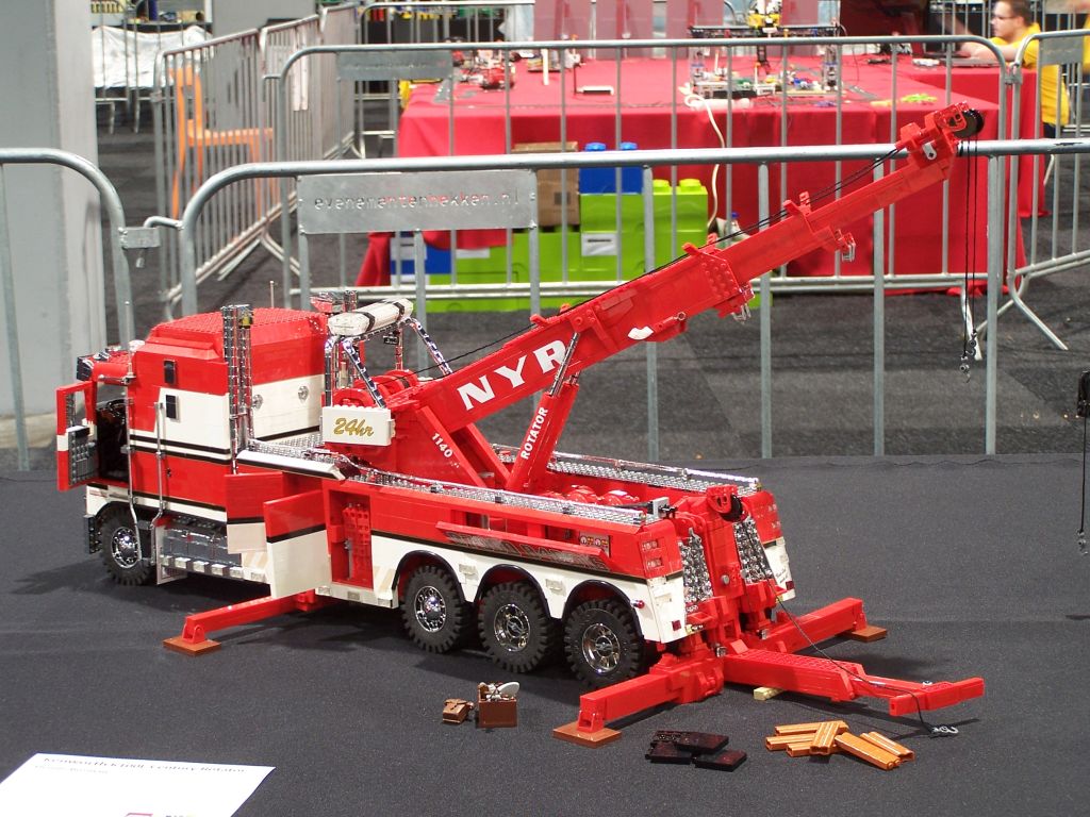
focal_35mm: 75
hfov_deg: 26.0
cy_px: 408
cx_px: 545
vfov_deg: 19.6
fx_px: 2362
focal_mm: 12.4
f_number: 3.2
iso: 80
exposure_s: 1/3
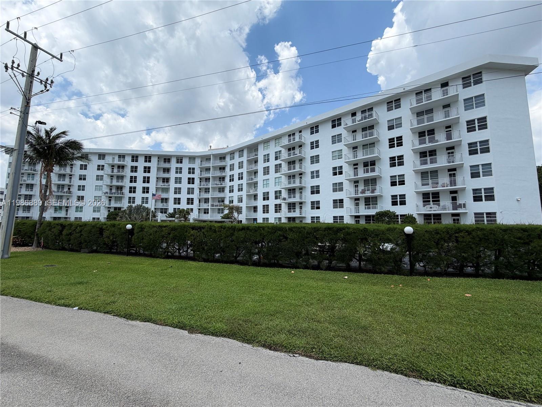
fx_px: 219
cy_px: 204
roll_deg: -0.5
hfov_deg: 102.1
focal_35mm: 14
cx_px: 271
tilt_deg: +5.7
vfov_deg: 85.7
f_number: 2.2
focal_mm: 2.22
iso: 20
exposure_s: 1/970
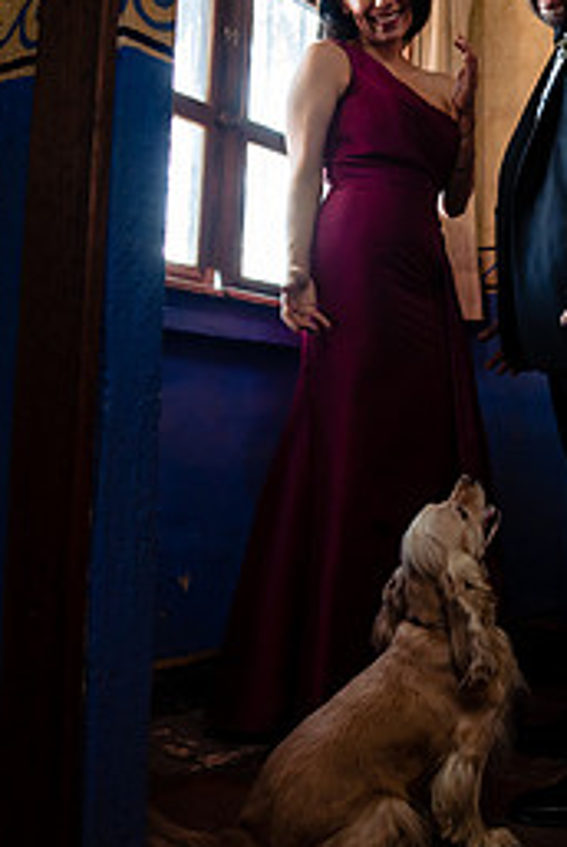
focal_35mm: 42
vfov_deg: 46.3
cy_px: 382
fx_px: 990
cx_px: 473
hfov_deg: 31.0
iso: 800
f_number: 3.5
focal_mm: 24
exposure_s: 1/100
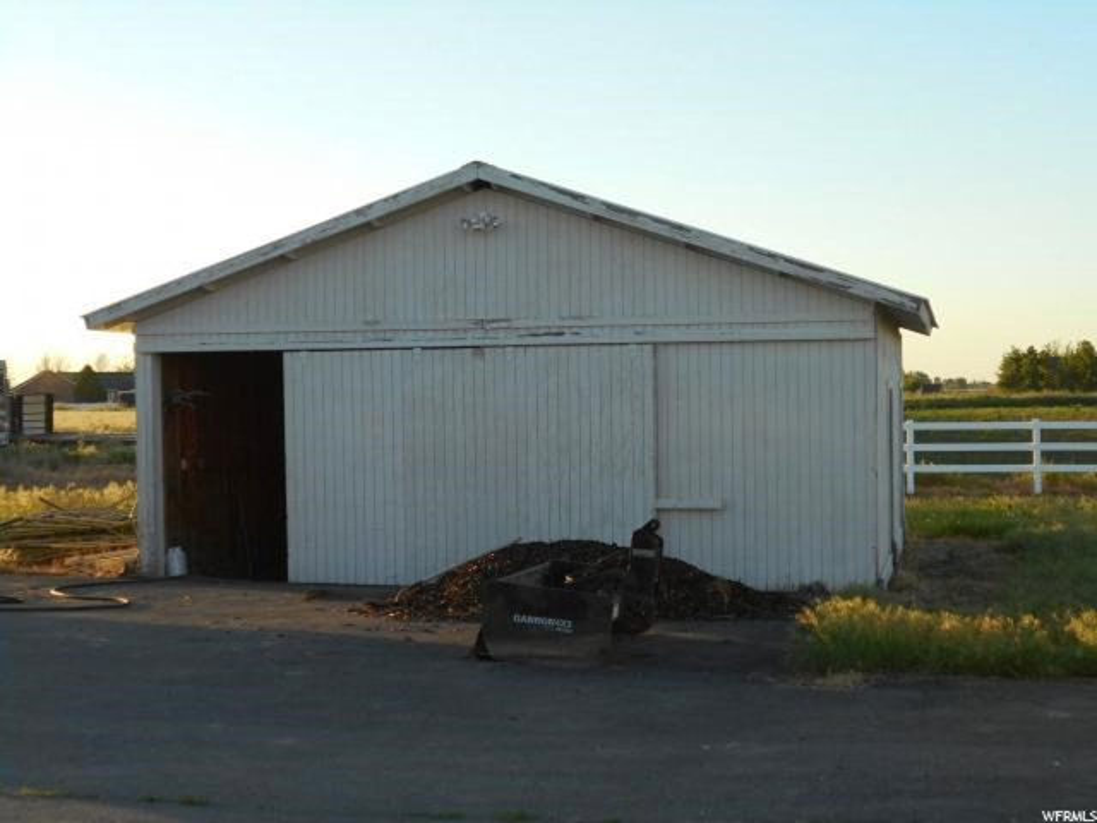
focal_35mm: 56
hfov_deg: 34.3
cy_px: 412
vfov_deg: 26.1
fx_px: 1775
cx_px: 548
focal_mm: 10
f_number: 4.9
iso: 80
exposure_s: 1/160
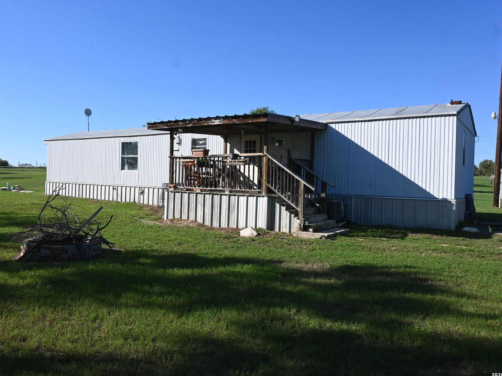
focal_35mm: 27
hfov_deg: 65.3
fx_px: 391
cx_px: 236
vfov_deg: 51.3
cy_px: 182
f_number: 7.1
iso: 100
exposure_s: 1/400
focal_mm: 16
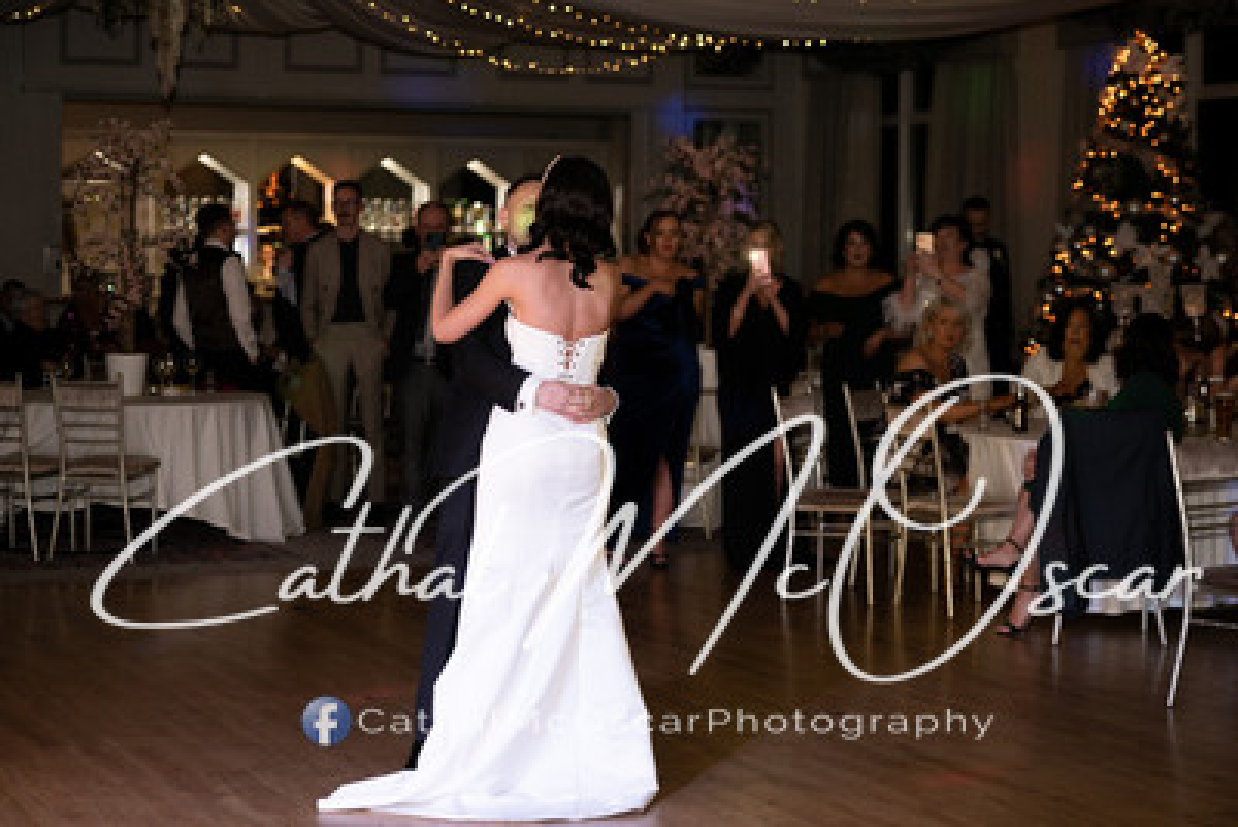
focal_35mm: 70
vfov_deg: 19.5
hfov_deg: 28.8
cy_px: 414
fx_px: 2408
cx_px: 619
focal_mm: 70
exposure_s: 1/160
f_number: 2.8
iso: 400
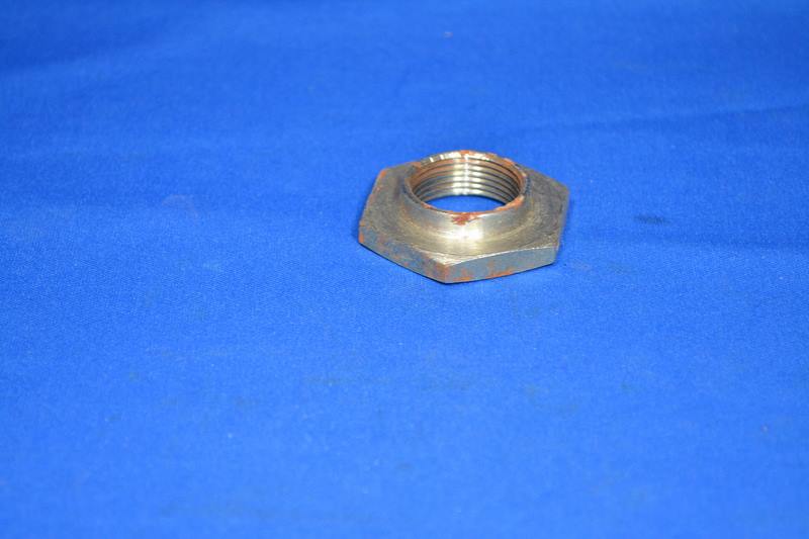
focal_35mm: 82
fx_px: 1853
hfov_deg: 24.6
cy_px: 270
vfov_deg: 16.5
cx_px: 404
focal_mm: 55
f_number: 5.6
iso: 1100
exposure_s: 1/60
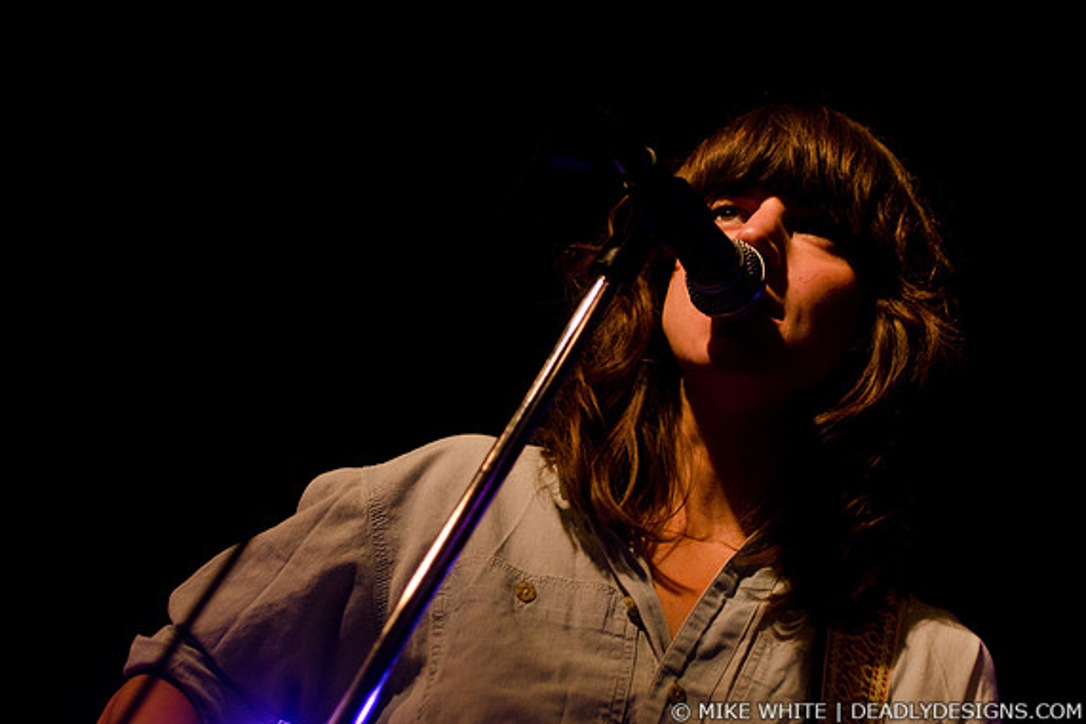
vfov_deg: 17.3
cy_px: 363
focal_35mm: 79
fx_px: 2384
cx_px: 540
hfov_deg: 25.7
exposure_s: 1/60
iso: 1600
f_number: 2.8
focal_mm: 52
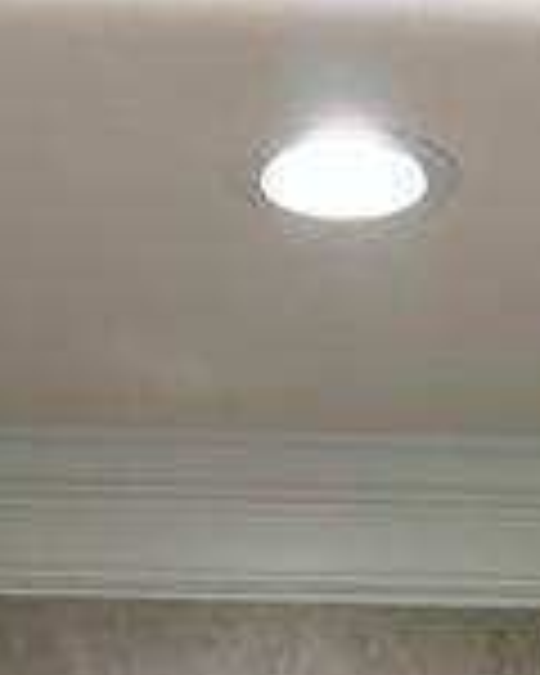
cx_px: 248
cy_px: 1611
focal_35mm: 130
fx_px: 2597
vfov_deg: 12.0
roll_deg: -1.3
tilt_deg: -5.4
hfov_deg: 11.9
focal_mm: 5.7
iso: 125
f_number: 1.5
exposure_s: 1/120
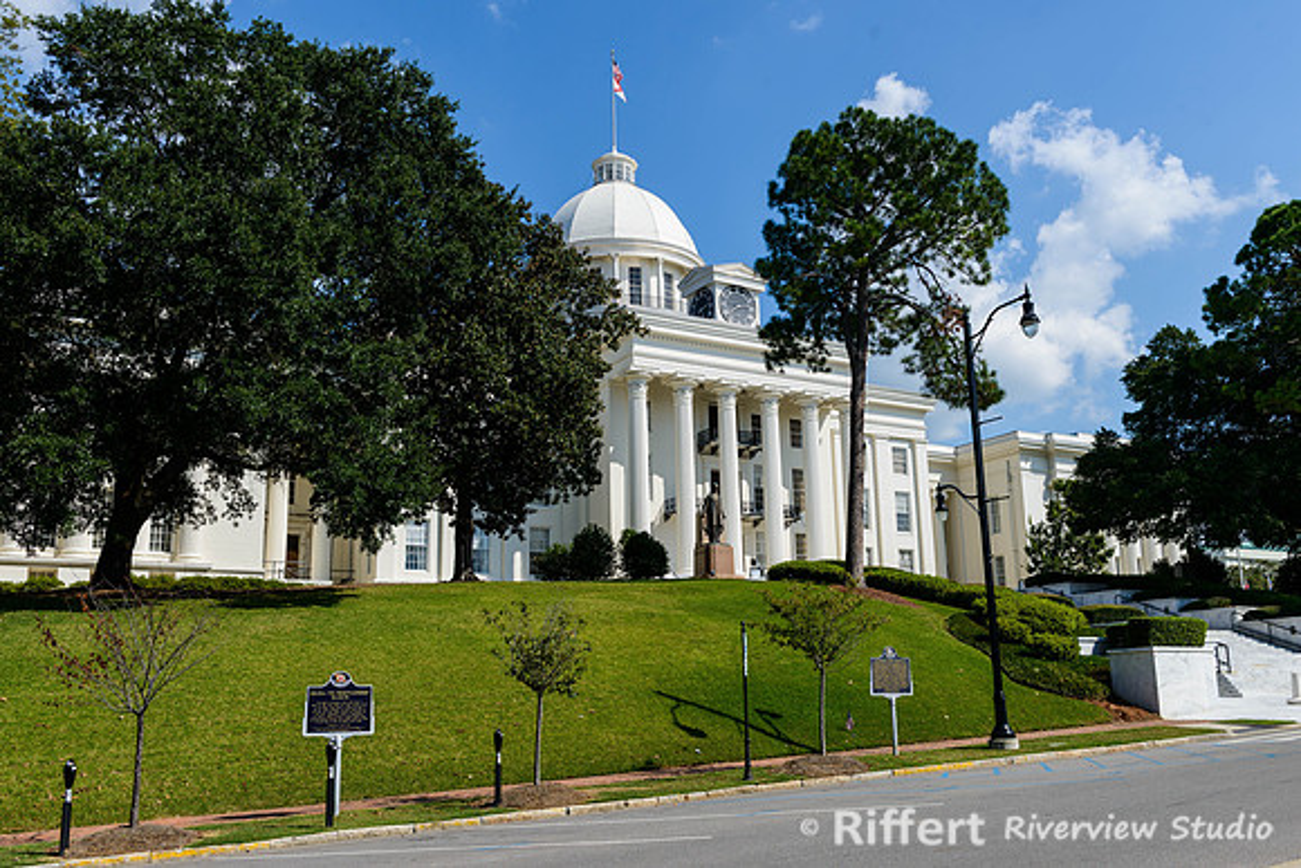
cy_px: 434
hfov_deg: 57.6
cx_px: 650
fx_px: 1183
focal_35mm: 33
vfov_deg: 40.3
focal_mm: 32
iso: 100
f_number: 8
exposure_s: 1/400
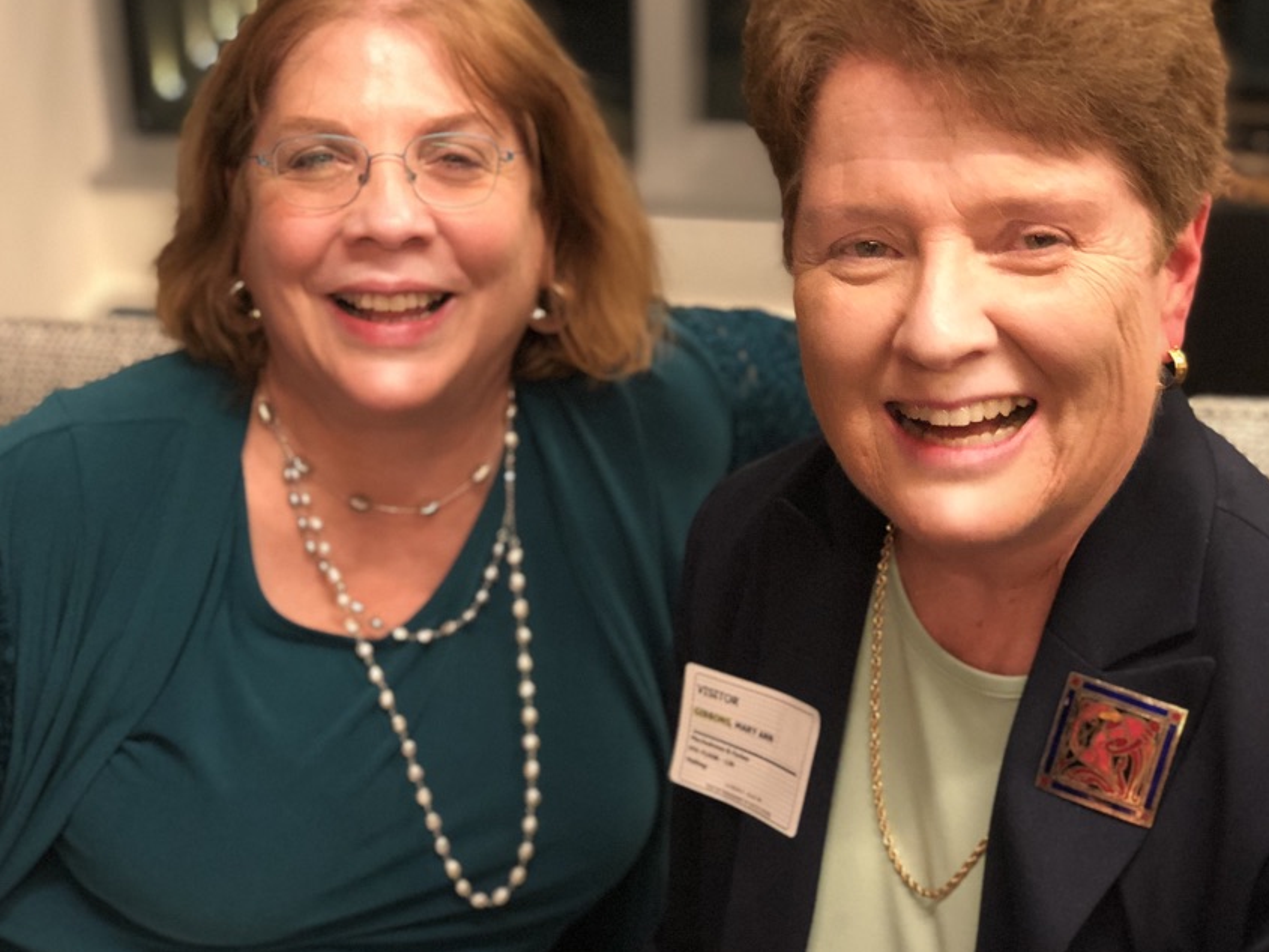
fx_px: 2310
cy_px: 396
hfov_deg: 30.7
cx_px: 637
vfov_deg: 23.3
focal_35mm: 63
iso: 500
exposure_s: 1/60
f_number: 2.4
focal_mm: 6
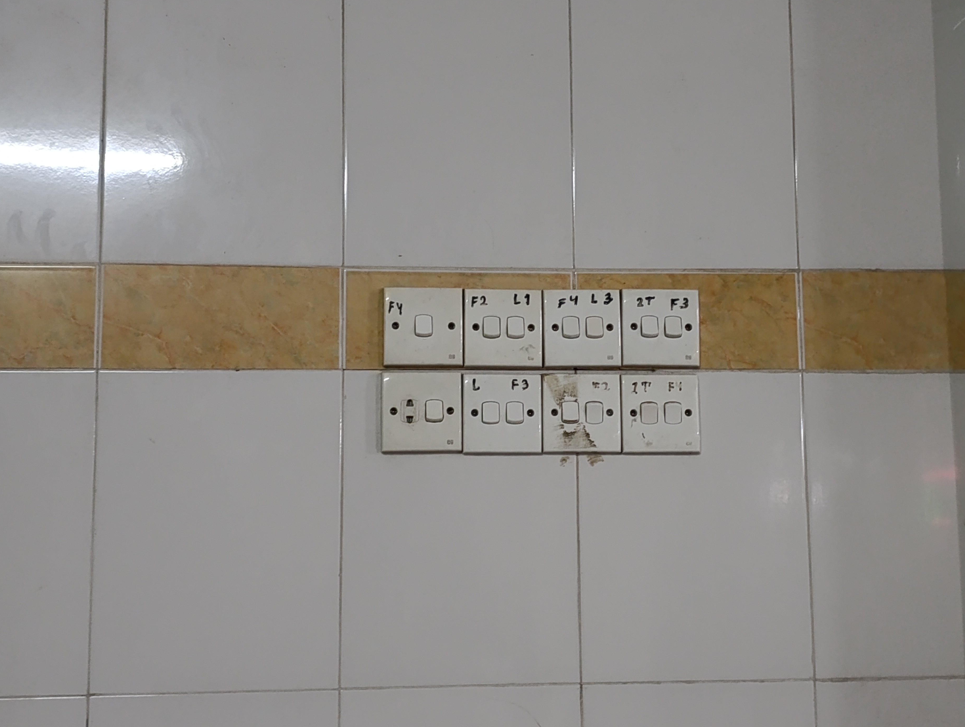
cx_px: 521
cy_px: 328
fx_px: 1424
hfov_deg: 37.4
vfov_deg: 28.6
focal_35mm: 51
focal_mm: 6.11
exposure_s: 1/25
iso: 1989
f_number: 1.65
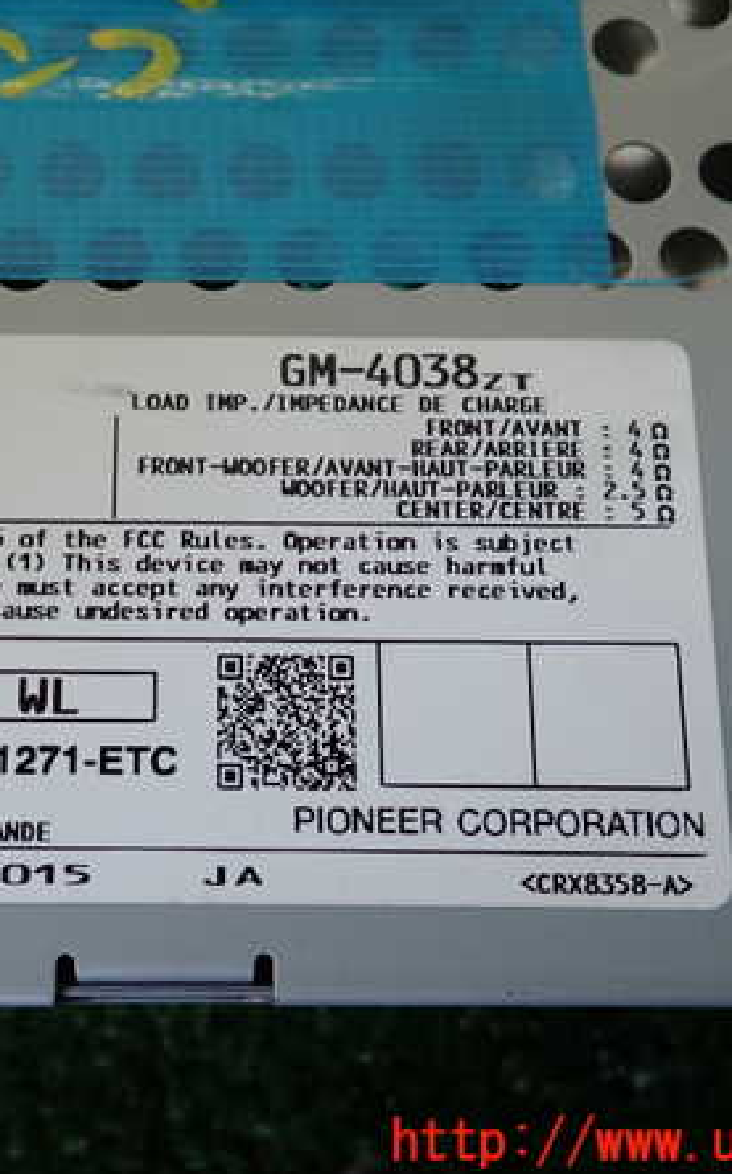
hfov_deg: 29.4
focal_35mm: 43
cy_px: 582
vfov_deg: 46.2
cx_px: 196
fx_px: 1374
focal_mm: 5.4
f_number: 2.3
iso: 125
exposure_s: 1/125
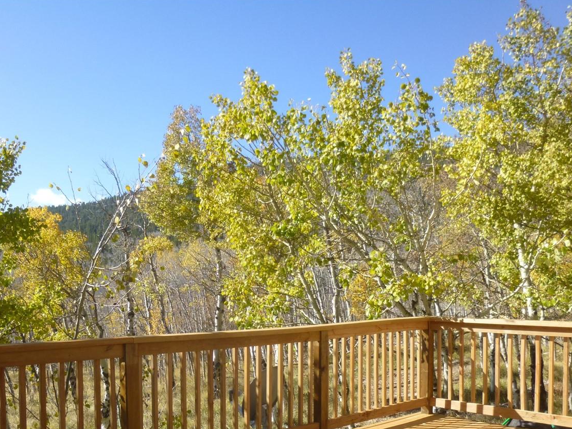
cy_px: 306
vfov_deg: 38.9
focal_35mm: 36
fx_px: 595
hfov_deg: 50.9
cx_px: 220
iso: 100
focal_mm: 4.5
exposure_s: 1/640
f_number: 3.1
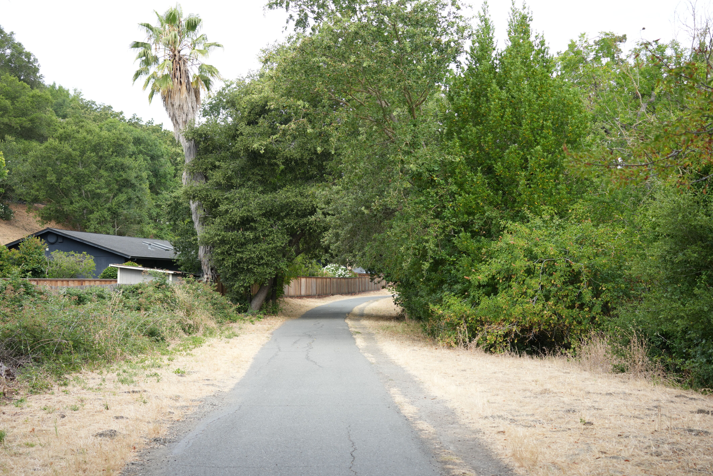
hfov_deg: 38.9
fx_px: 1010
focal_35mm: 51
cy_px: 234
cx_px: 357
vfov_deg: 26.5
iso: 400
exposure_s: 1/320
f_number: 4.5
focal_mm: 50
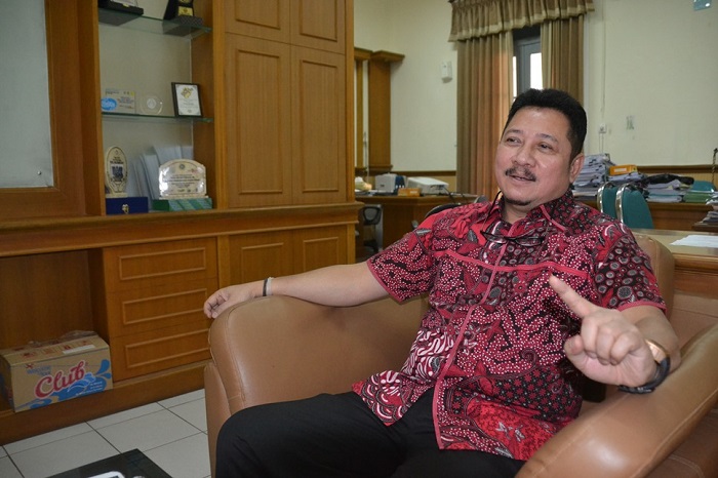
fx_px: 538
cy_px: 239
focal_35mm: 27
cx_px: 359
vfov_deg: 47.9
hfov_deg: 67.4
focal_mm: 18
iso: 2000
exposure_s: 1/60
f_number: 3.5
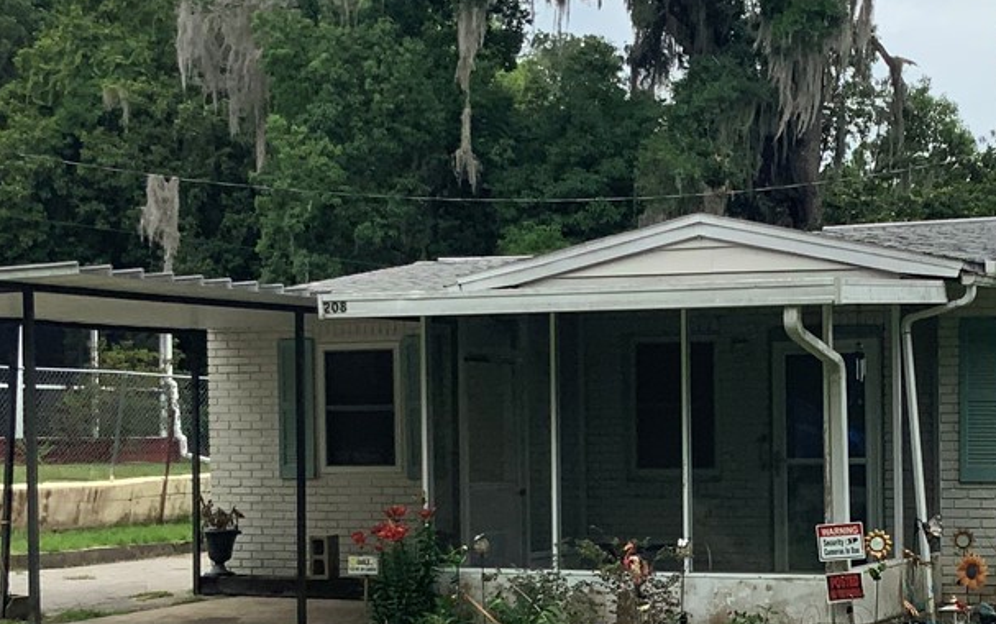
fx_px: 2200
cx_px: 824
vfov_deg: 16.1
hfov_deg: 25.0
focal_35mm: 81
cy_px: 471
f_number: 1.8
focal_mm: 3
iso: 16
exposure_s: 1/1490
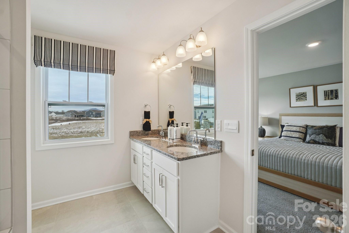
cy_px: 116
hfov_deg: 100.4
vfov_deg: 77.3
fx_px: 145
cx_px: 174
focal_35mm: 15
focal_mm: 10
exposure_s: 1/50
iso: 100
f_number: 8
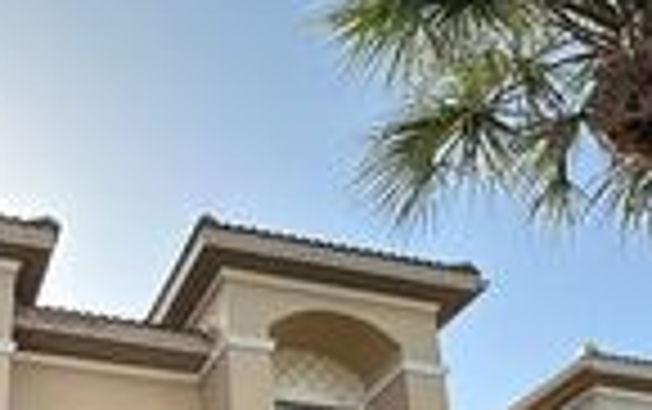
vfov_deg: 23.7
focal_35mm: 51
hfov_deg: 37.9
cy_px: 462
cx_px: 121
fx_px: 907
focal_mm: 2.22
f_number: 2.2
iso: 40
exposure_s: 1/801
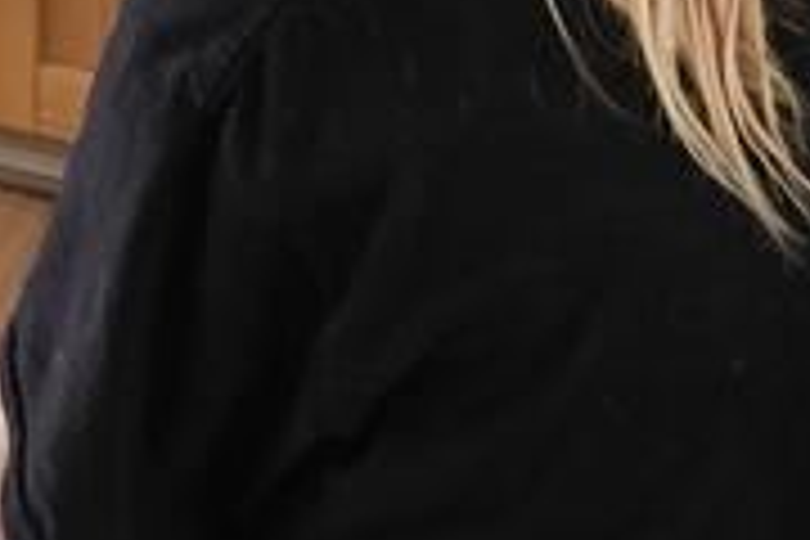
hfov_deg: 12.9
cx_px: -261
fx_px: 3442
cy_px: -1044
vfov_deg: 7.8
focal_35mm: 153
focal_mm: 5.4
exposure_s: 1/100
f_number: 1.8
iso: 125
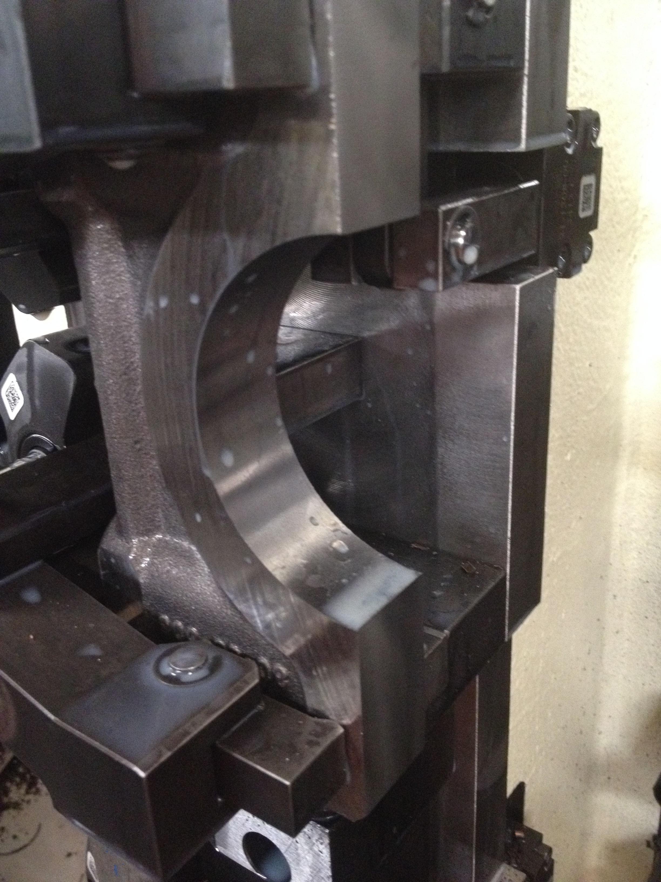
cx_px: 330
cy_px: 441
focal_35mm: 35
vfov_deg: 52.6
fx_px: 891
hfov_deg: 40.7
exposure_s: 1/15
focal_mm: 4.28
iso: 500
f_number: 2.4
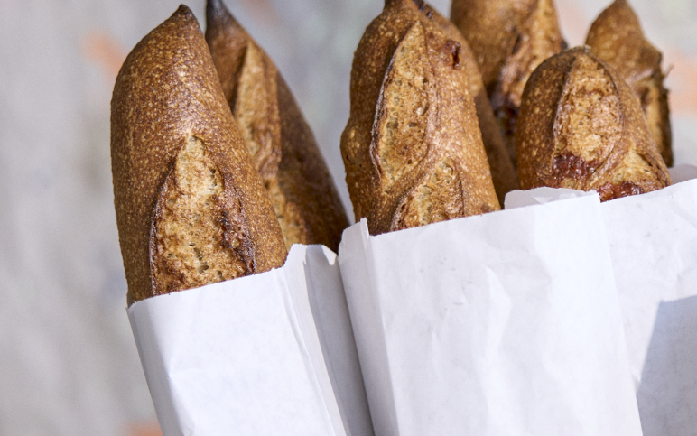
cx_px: 620
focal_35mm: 185
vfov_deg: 7.1
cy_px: 223
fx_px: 3515
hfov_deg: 11.3
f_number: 2.8
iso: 200
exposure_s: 1/160
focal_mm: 80
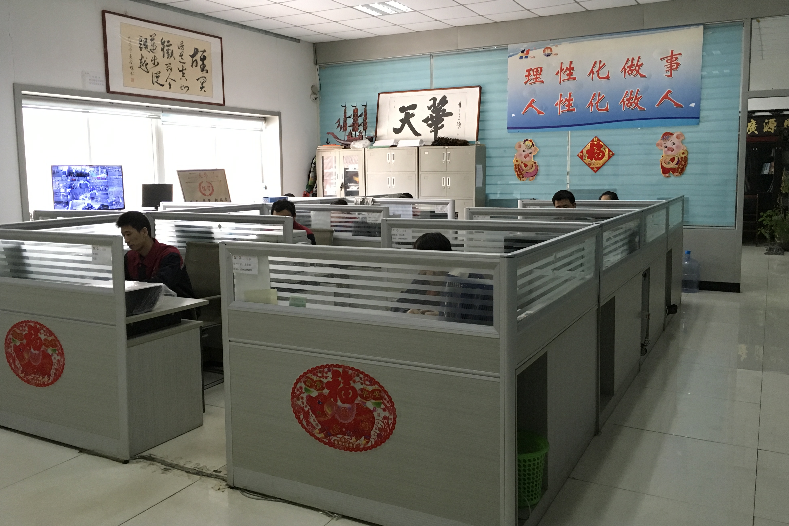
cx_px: 397
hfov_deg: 60.3
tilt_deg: -5.6
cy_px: 245
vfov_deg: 42.3
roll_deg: +1.1
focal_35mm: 31
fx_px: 679
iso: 200
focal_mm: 4.15
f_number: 2.2
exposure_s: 1/33
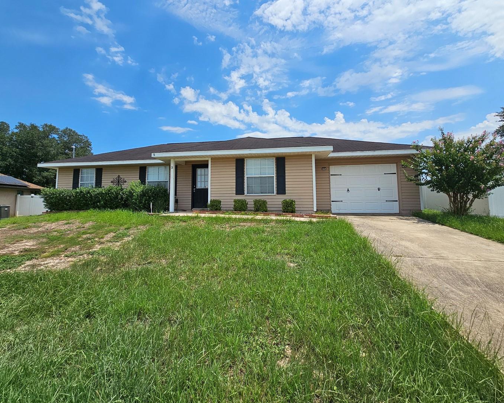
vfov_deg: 83.8
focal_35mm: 15
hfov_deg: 96.7
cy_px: 181
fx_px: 224
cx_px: 238
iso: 50
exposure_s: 1/4291
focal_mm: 2.2
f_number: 2.2
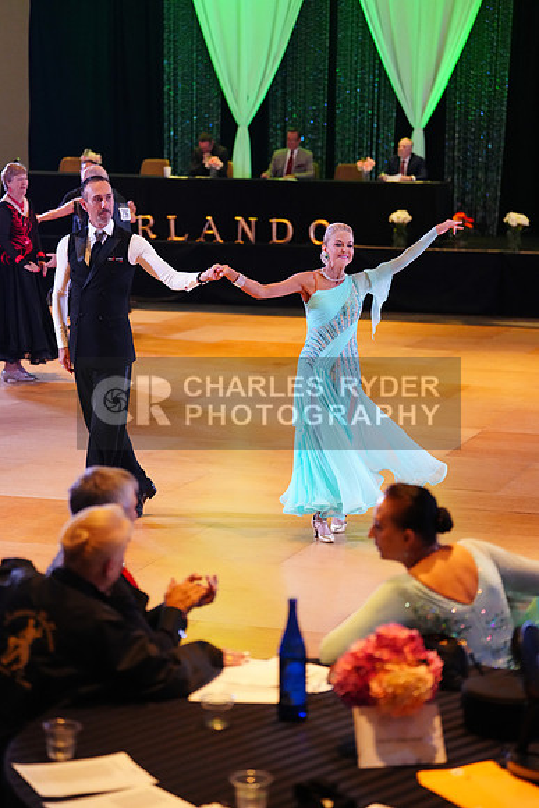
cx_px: 270
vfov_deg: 22.9
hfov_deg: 15.4
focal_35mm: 89
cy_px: 404
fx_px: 1997
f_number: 2.8
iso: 5000
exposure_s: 1/400
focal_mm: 89
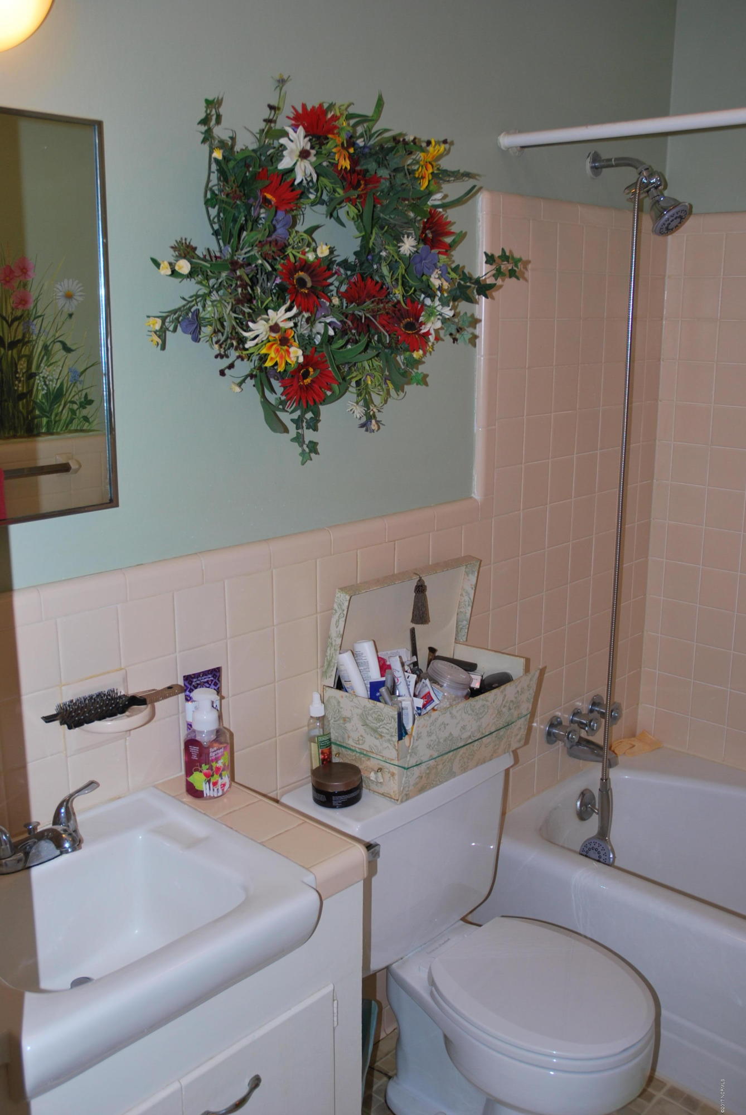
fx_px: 1116
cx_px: 373
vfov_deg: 53.1
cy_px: 558
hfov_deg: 37.0
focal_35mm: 36
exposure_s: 1/60
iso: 200
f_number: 3.8
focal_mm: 24
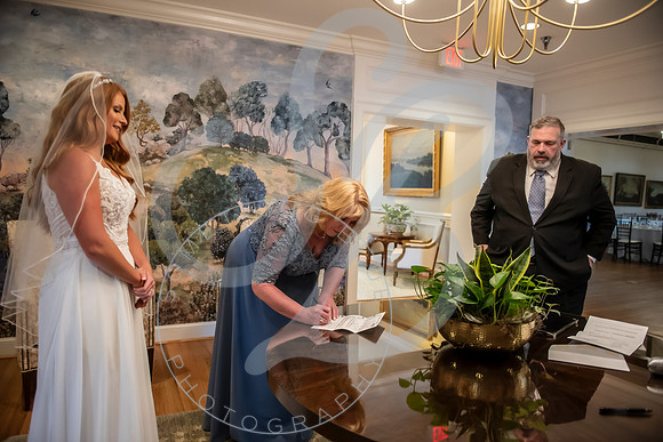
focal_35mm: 24
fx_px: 442
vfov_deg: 53.2
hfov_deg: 73.7
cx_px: 332
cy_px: 221
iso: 2500
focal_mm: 24
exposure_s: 1/125
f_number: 2.8
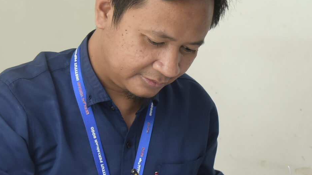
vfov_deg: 13.1
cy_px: 54
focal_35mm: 92
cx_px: 194
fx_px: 761
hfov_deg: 23.1
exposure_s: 1/125
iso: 1250
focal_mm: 32
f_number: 4.5
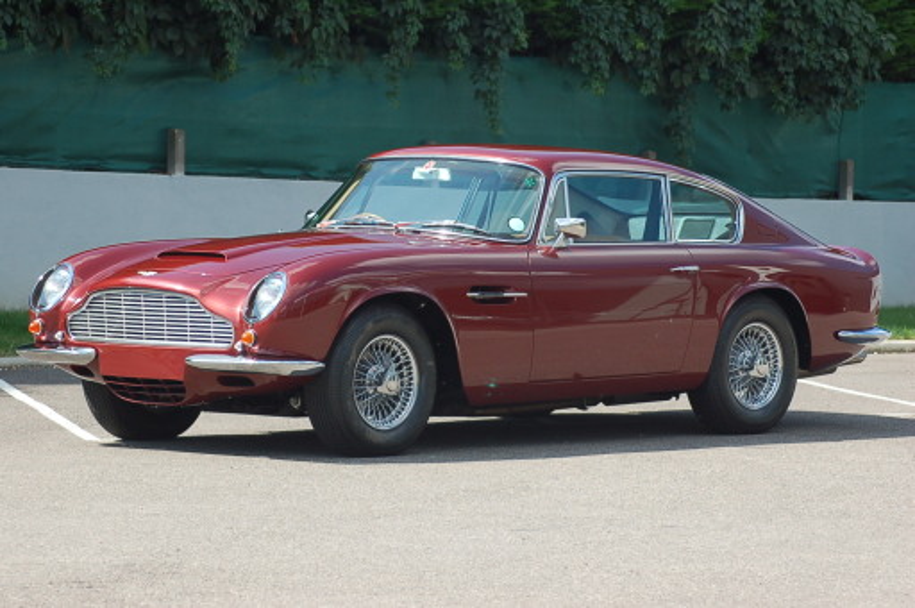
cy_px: 304
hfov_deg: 13.1
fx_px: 3998
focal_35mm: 158
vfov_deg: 8.7
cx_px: 458
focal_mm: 105
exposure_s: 1/500
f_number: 5.6
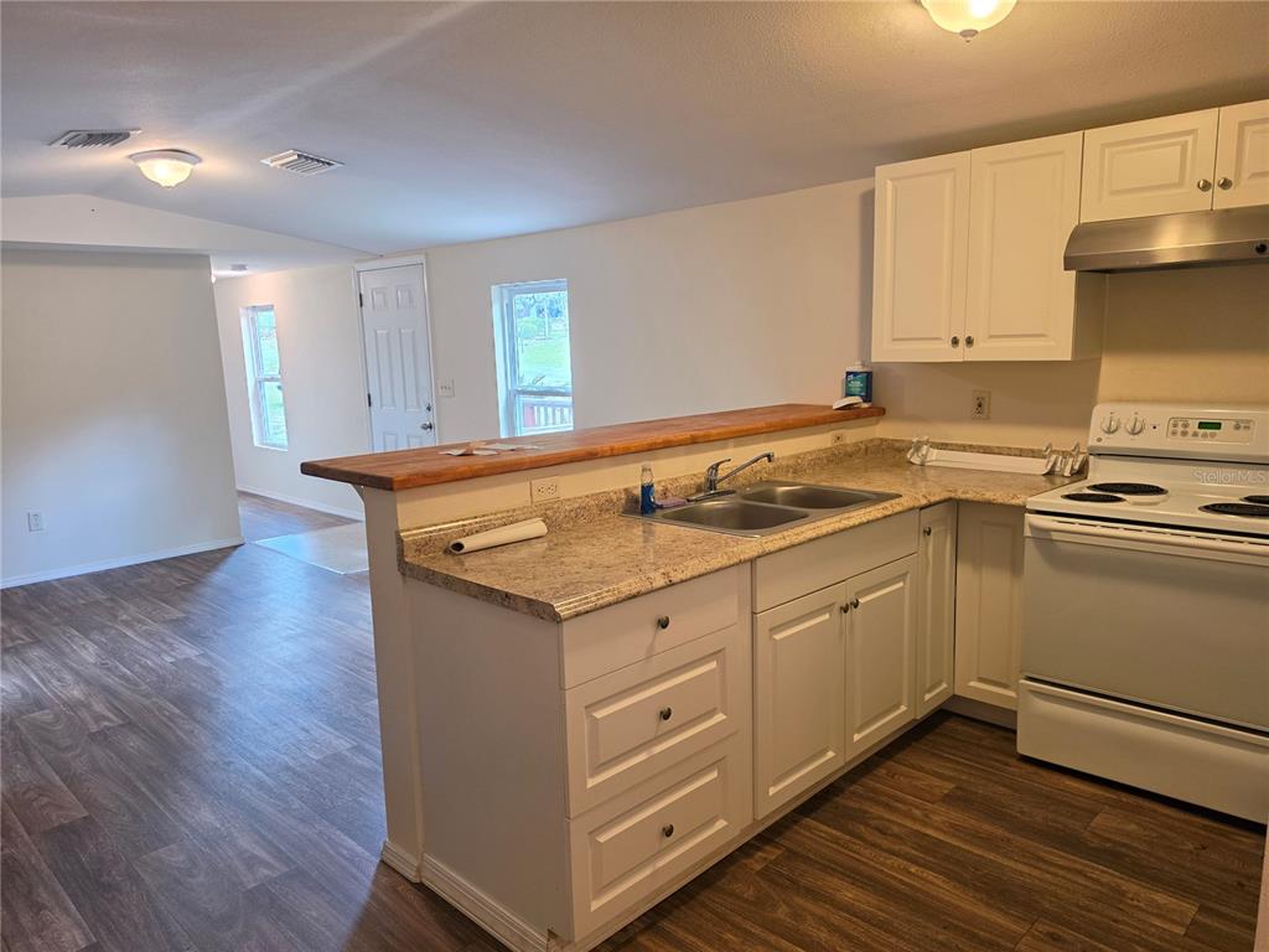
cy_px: 476
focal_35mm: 23
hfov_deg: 73.9
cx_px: 634
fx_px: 843
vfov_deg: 58.9
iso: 200
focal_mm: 6.5
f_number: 1.4
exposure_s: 1/120
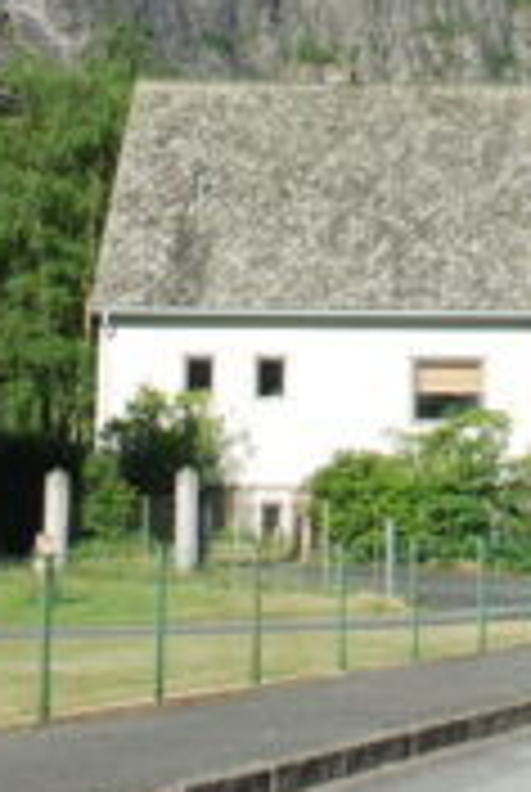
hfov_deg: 11.4
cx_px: 619
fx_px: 2622
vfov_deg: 16.6
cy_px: -112
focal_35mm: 119
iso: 100
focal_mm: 28
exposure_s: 1/80
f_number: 11
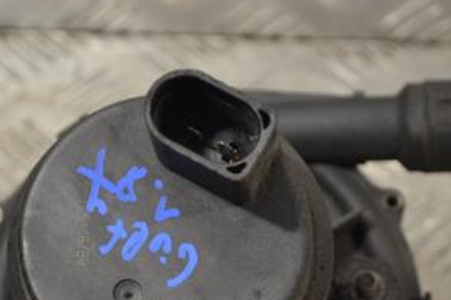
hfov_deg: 14.1
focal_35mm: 146
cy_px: 286
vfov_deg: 9.3
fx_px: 1828
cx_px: 178
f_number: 5.3
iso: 250
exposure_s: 1/30
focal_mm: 48
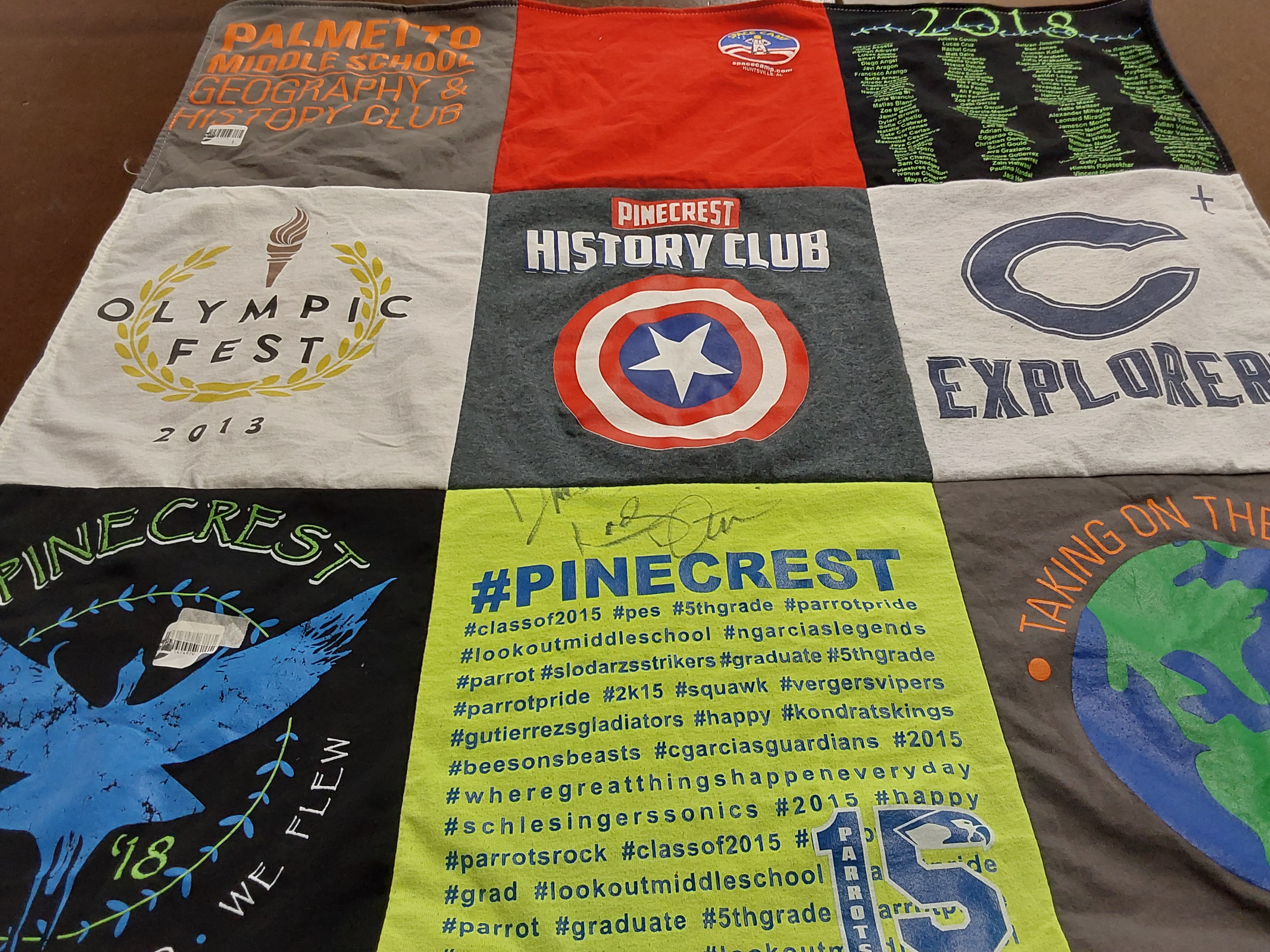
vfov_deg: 49.7
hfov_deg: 63.4
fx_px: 1027
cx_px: 635
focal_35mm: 28
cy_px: 476
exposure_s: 1/60
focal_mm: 2.91
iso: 64
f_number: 1.9
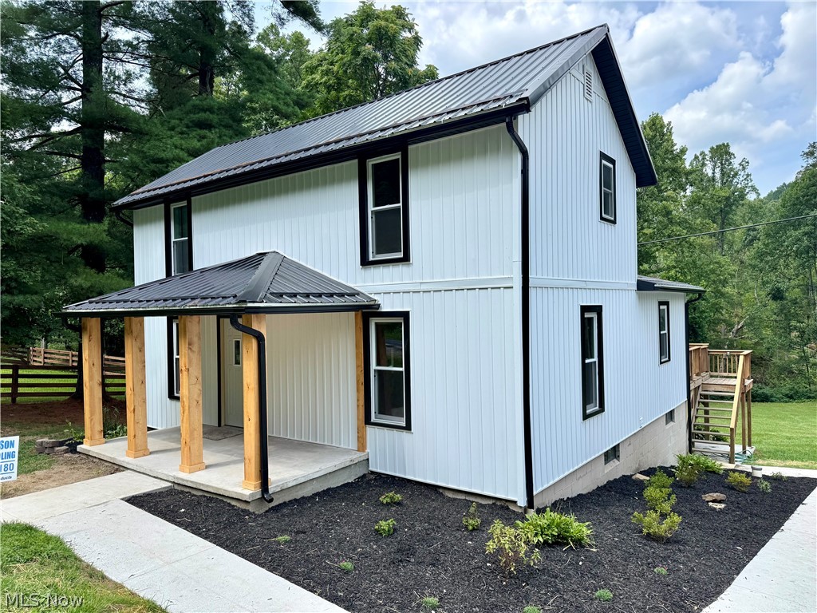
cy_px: 306
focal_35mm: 24
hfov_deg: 71.6
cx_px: 408
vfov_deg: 56.8
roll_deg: +1.2
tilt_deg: -0.4
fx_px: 566
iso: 80
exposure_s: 1/2604
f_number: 1.78
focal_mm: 6.76
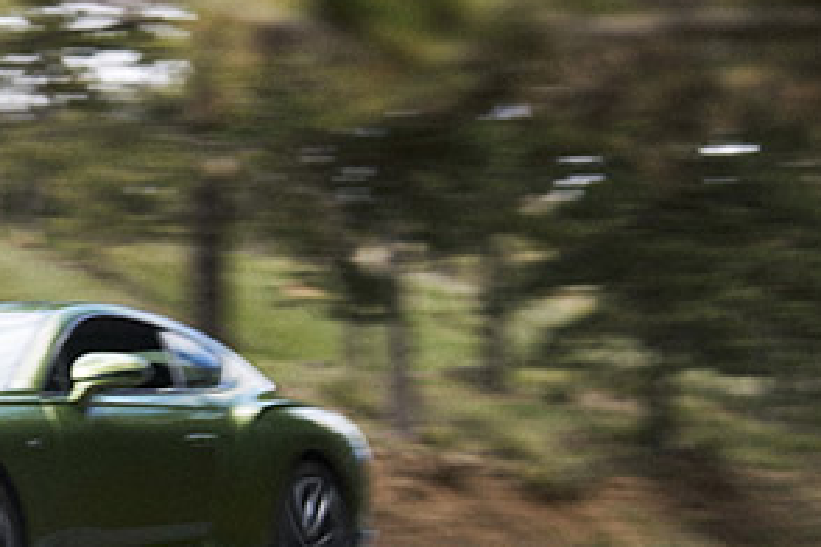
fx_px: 3694
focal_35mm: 162
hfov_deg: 12.5
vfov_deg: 8.4
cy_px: 484
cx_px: -22
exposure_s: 1/80
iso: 100
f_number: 2.8
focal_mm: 70
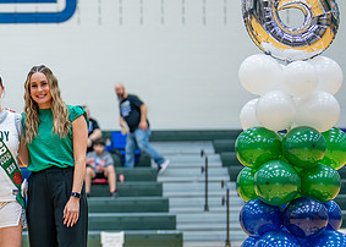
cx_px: 12
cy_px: 154
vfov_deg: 12.3
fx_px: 1149
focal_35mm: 117
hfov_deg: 16.8
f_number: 1.2
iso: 500
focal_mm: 50
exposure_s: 1/500
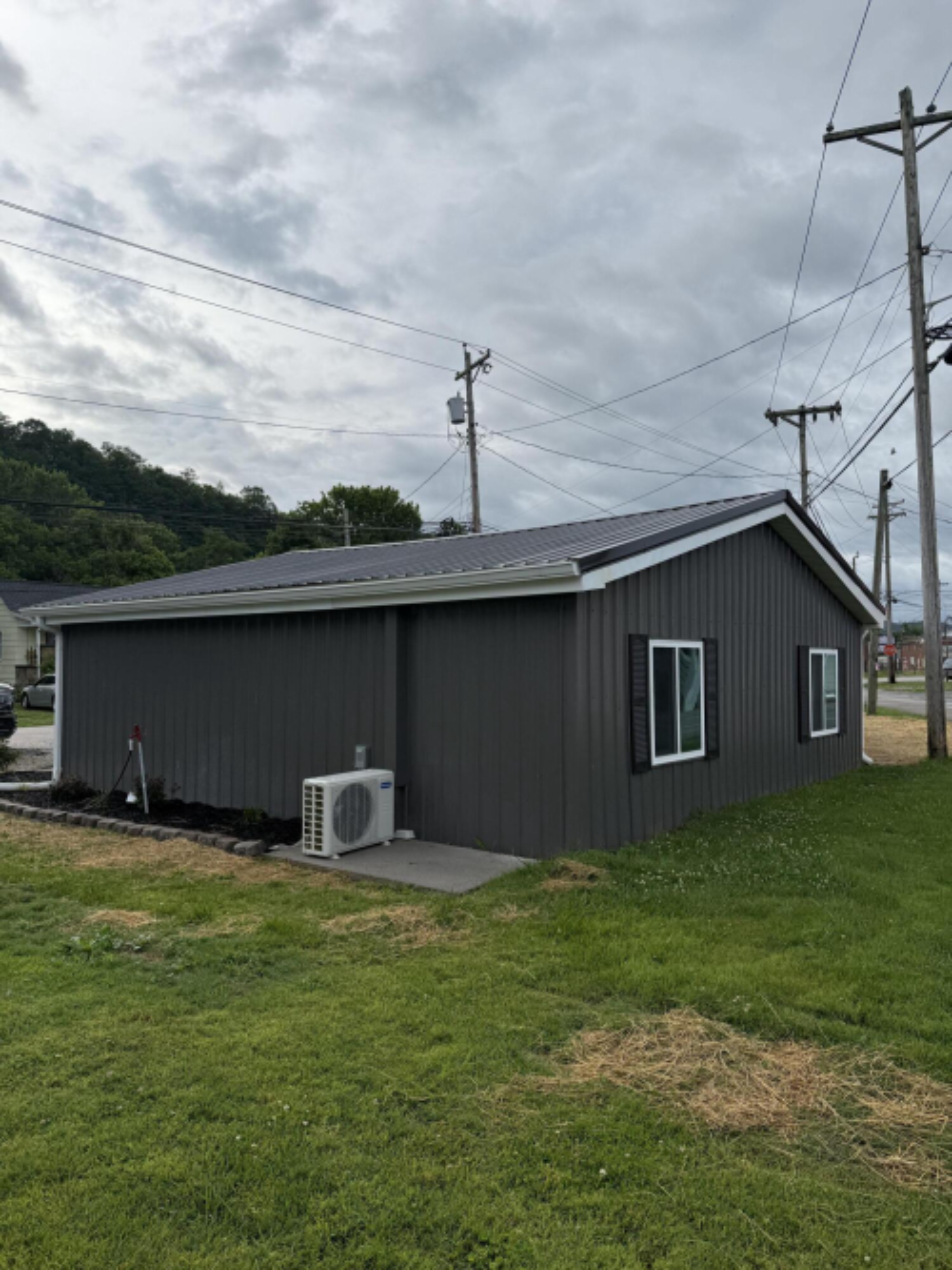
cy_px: 635
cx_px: 476
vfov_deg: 71.6
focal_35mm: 24
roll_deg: +1.0
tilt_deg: +2.3
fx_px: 880
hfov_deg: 56.8
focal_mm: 6.76
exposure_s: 1/5714
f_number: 1.78
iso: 80
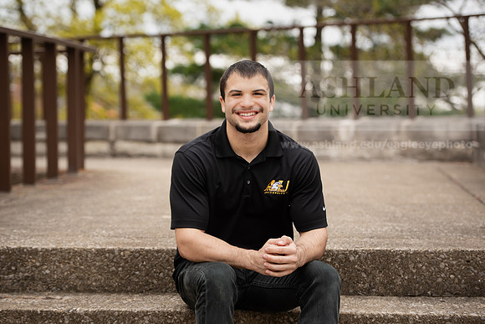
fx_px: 1280
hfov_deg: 21.5
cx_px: 242
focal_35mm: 95
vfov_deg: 14.4
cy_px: 162
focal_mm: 95
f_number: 4
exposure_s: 1/200
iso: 80
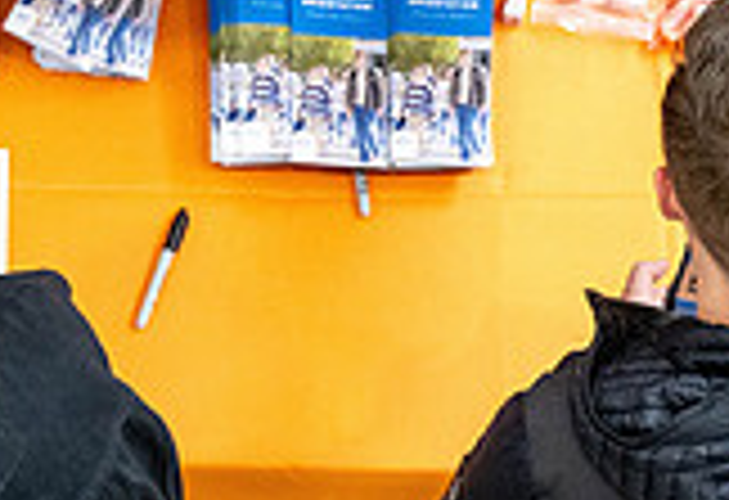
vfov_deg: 4.4
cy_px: 338
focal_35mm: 319
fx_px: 6515
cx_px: -93
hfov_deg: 6.4
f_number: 2.8
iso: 2000
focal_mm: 86
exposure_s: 1/500
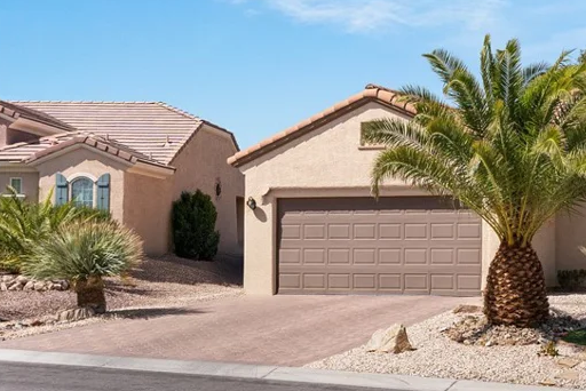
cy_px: 151
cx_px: 578
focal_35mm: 68
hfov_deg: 28.0
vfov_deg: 20.0
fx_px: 1107
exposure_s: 1/5000
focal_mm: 23
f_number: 5
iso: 640
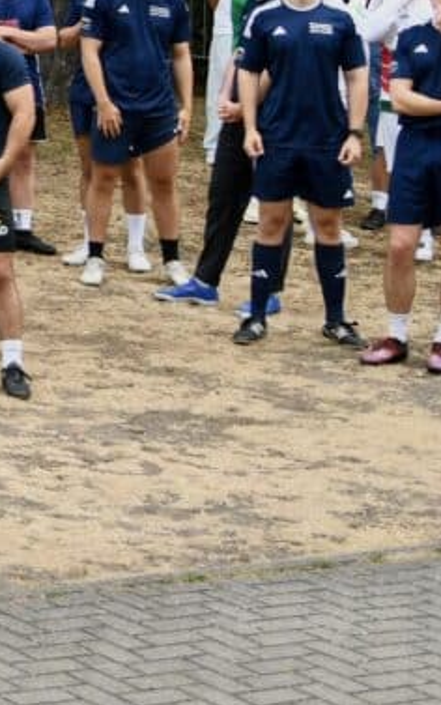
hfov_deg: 7.8
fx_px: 2766
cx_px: -932
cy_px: -313
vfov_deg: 13.7
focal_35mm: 144
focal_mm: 26
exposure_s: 1/800
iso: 220
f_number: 2.8
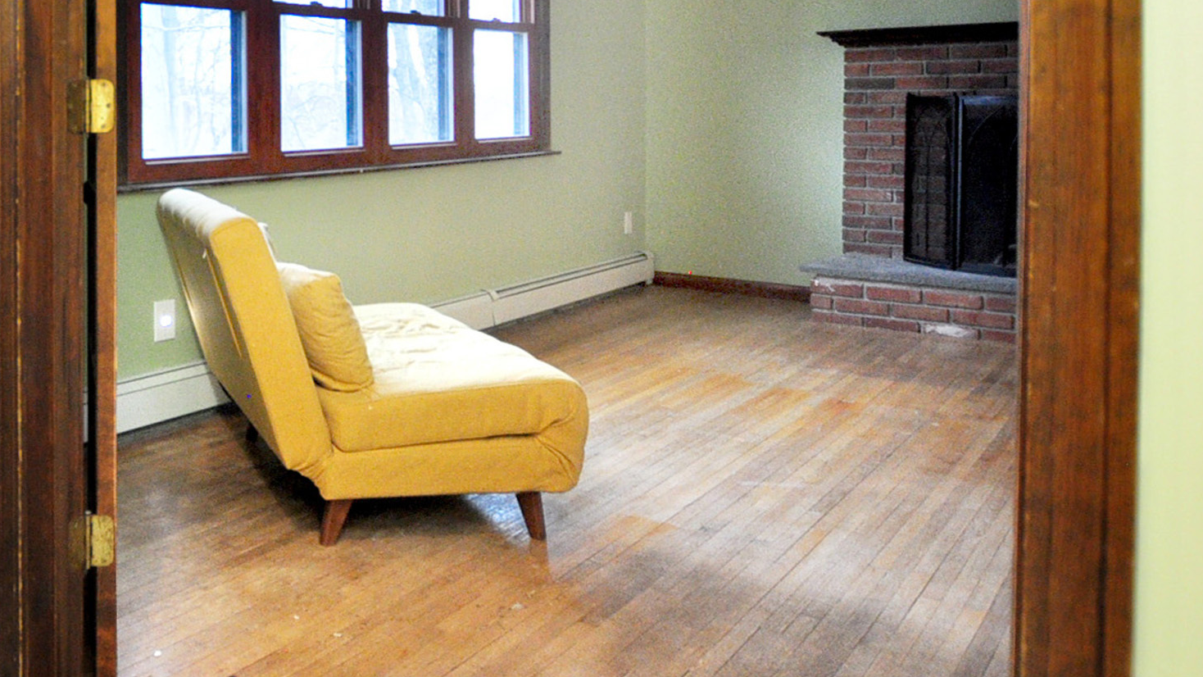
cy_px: 112
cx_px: 96
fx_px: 989
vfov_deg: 36.2
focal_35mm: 31
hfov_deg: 53.8
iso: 1250
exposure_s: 1/40
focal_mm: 10
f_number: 3.5
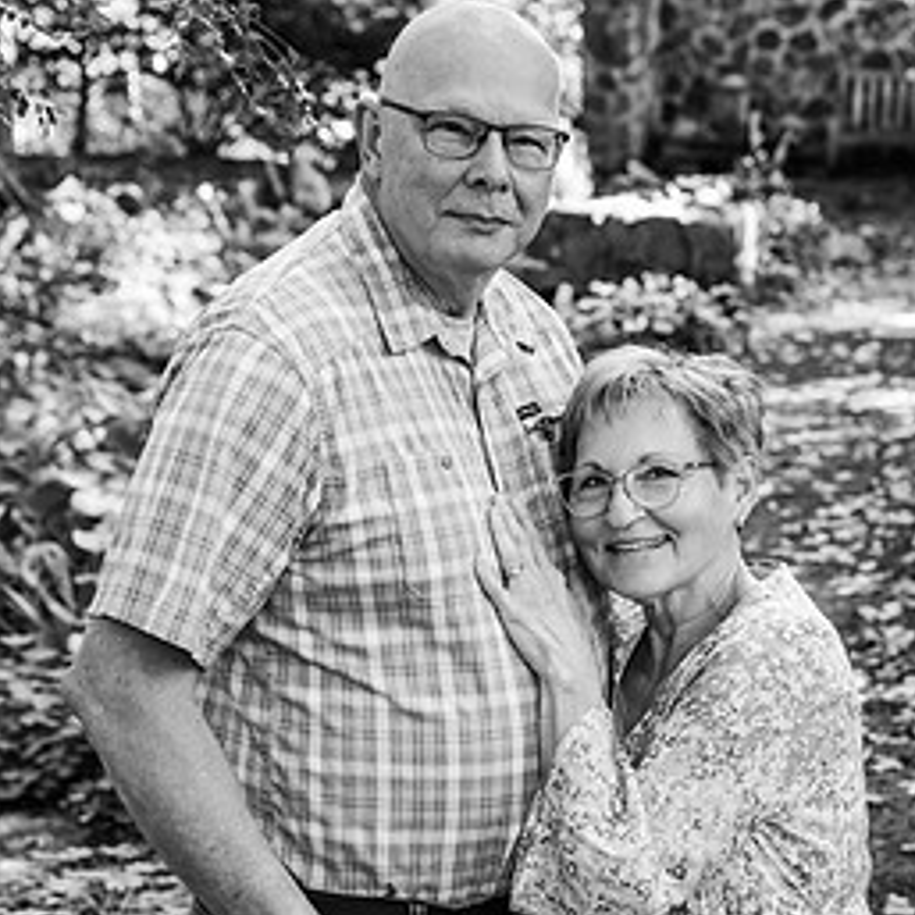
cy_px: 506
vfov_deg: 22.8
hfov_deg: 22.7
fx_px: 2273
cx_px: 530
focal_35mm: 76
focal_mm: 51
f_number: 4.5
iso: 500
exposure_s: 1/250
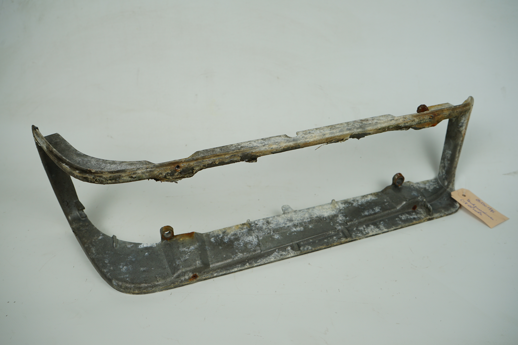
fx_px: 504
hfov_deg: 54.4
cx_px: 259
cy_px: 172
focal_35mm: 35
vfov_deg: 37.9
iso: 200
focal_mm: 35
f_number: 7.1
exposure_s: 1/200
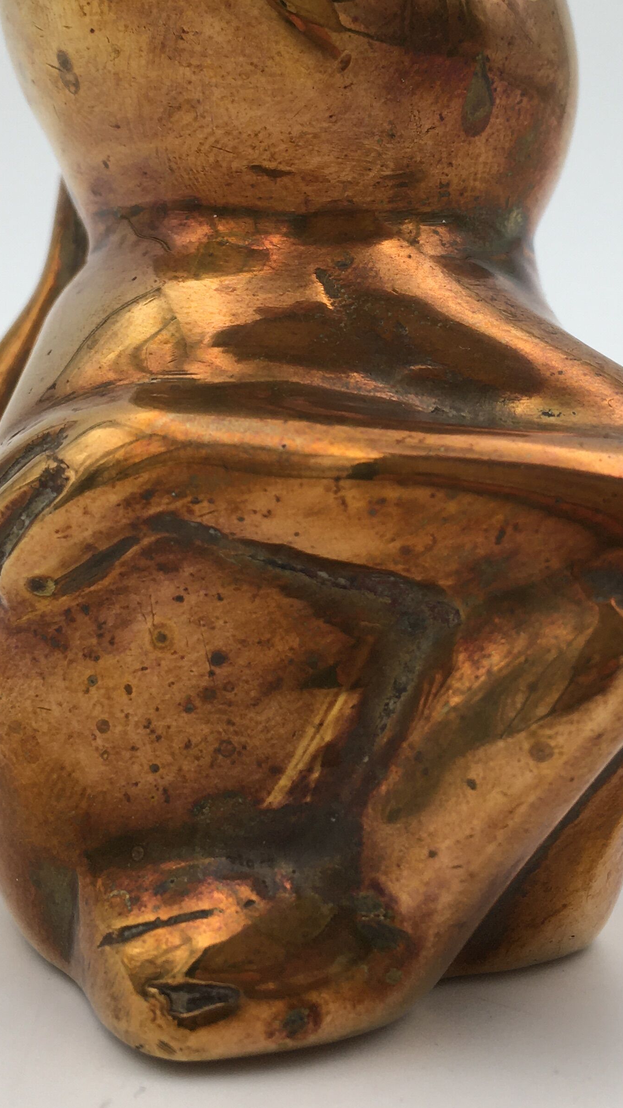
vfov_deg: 38.5
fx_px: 1557
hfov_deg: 22.6
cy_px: 324
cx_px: 323
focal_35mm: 53
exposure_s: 1/100
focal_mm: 4.15
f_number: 2.2
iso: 25
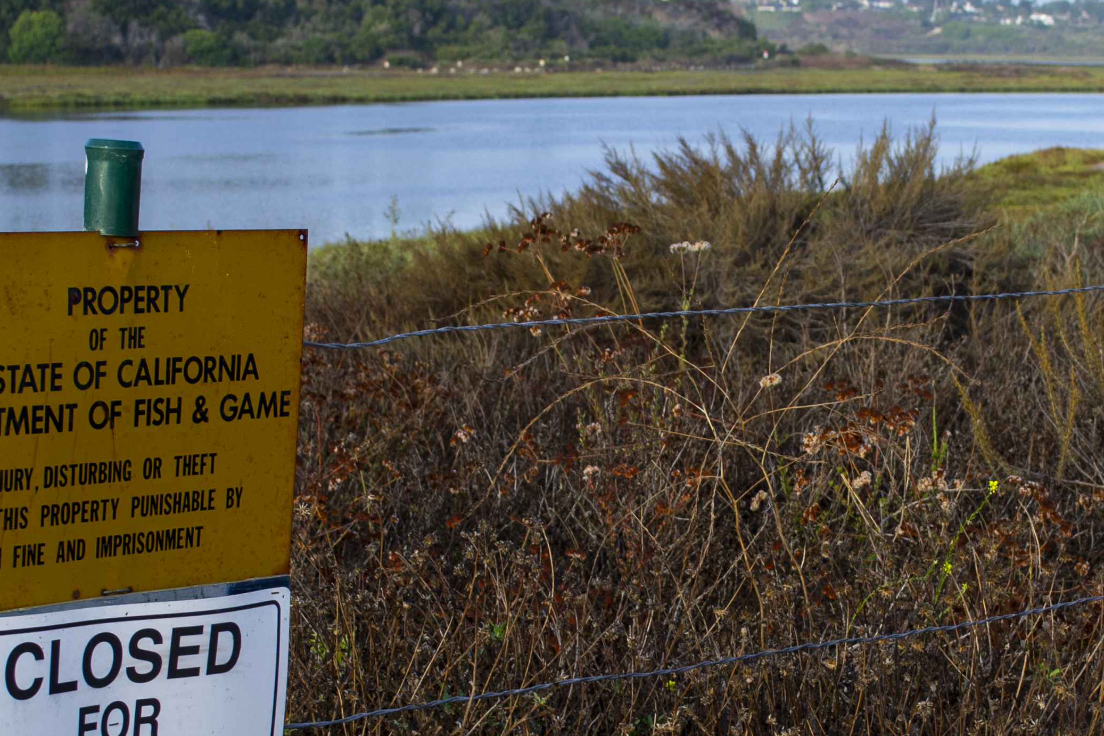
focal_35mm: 100
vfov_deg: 13.7
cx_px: 738
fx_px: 3066
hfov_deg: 20.3
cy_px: 466
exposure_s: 1/160
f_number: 6.3
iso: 100
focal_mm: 30
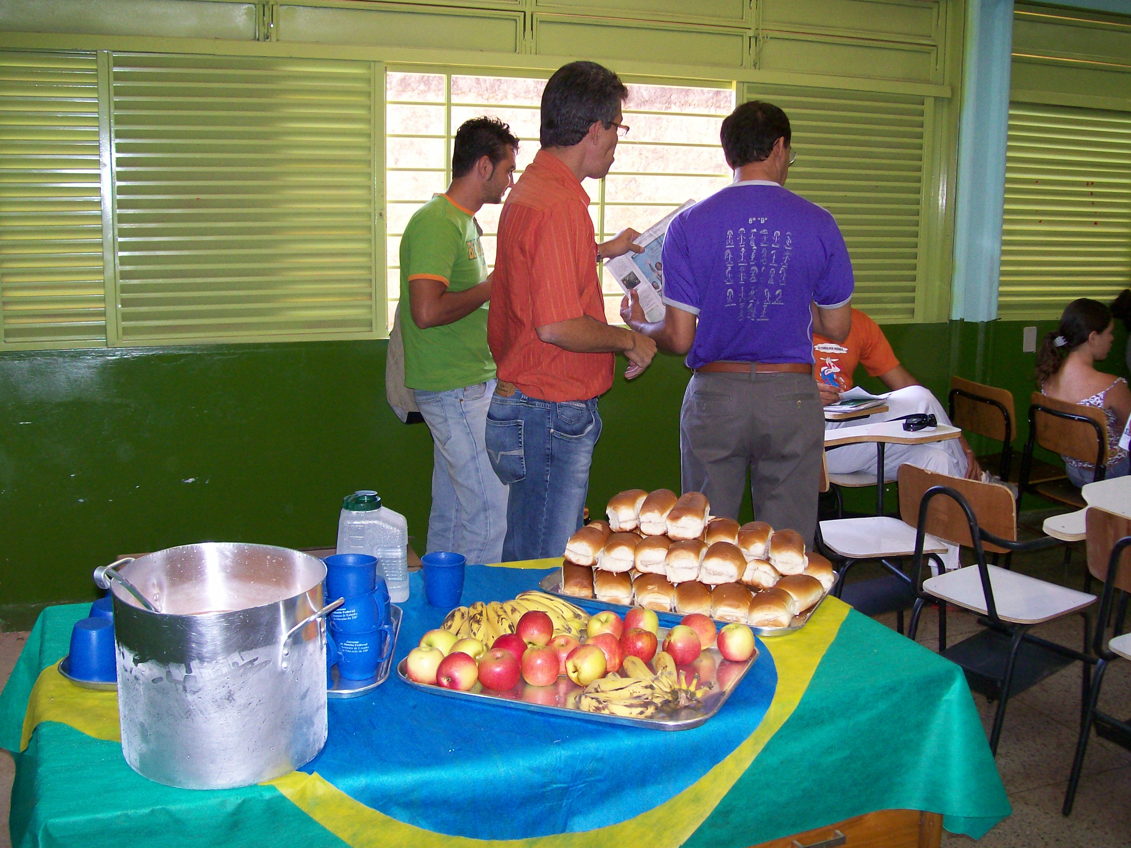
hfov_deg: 51.4
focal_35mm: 36
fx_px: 1176
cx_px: 566
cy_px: 424
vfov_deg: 39.7
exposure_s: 1/64
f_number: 2.7
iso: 140
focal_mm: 6
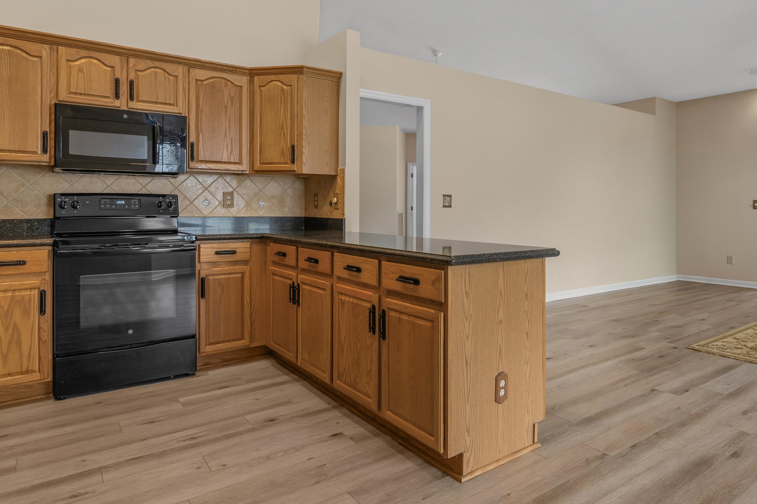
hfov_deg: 78.5
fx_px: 463
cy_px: 201
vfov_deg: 56.8
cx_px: 401
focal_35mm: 22
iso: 1000
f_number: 8
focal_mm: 16
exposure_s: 1/15
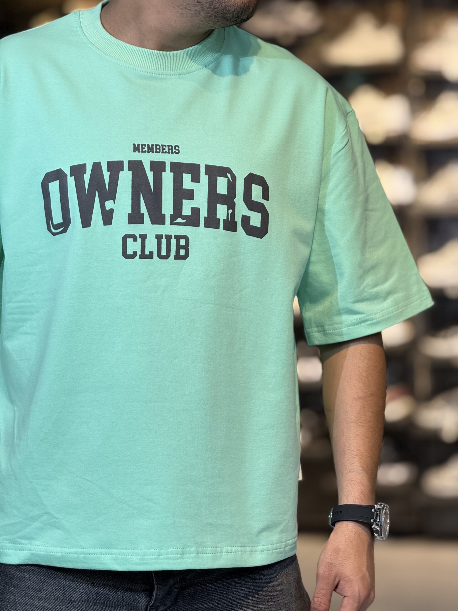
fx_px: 2117
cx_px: 229
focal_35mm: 120
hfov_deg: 12.3
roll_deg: +1.4
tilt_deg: -1.9
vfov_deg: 16.4
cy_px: 306
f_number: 2.8
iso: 80
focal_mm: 15.66
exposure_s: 1/100
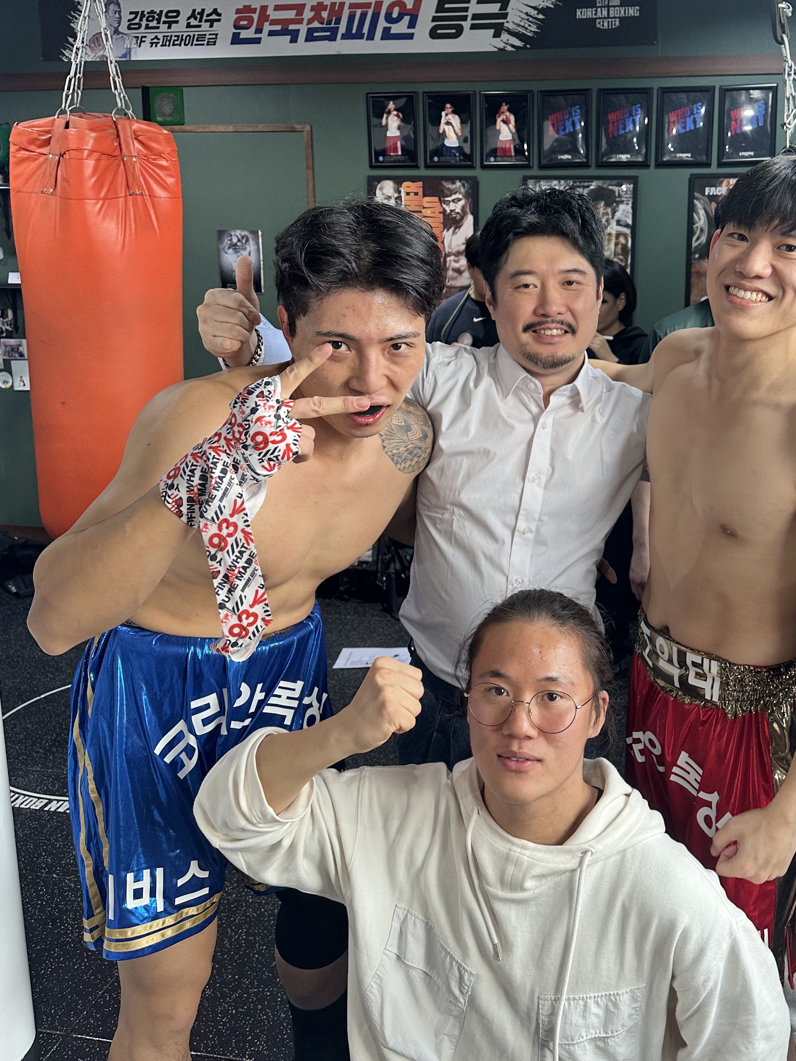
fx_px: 1042
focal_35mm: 34
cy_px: 439
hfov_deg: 41.3
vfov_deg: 53.7
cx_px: 531
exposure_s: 1/60
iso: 125
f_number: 1.78
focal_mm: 6.86
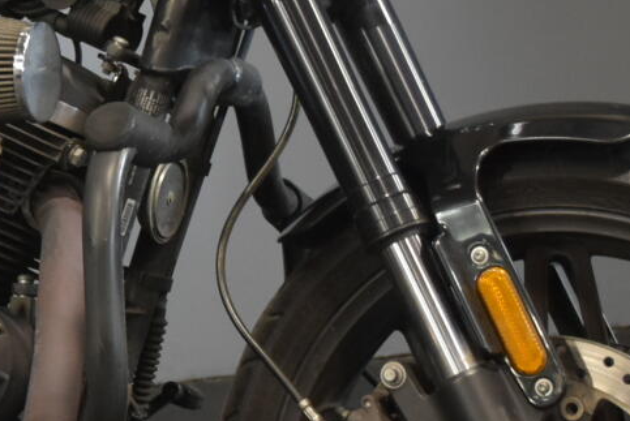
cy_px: 108
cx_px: -91
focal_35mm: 149
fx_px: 2610
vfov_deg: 9.2
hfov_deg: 13.4
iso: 1100
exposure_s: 1/30
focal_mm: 24
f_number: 4
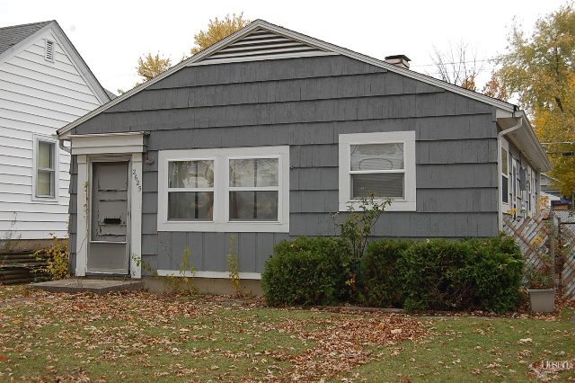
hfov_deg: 42.3
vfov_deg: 28.9
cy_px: 192
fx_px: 742
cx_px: 288
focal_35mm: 46
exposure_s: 1/125
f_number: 5.6
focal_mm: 31
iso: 280
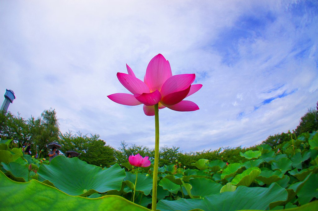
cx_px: 159
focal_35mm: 24
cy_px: 106
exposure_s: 1/1250
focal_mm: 16
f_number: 6.3
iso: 200
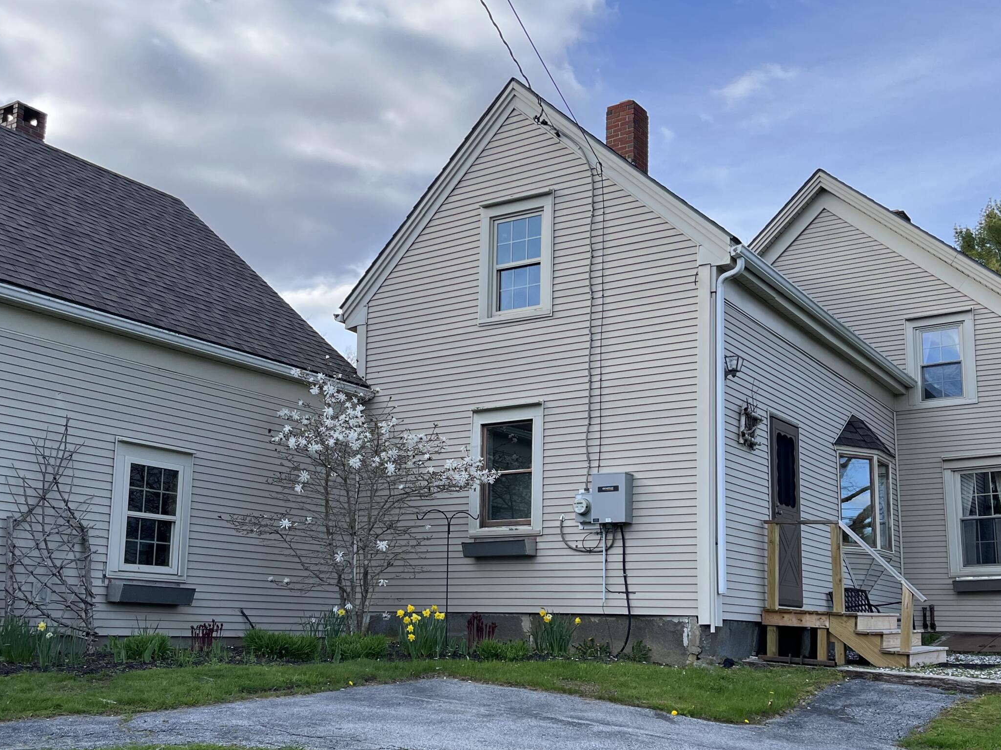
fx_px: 1099
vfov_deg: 37.5
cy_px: 469
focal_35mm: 38
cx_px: 506
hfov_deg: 49.0
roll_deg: -1.3
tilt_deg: +8.1
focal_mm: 5.1
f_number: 1.6
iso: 50
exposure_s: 1/1441
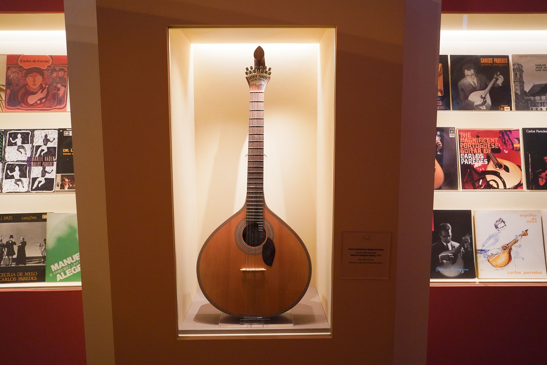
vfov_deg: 53.1
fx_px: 365
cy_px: 182
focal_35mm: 24
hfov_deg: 73.7
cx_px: 274
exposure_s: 1/80
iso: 3200
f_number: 5.6
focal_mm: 24
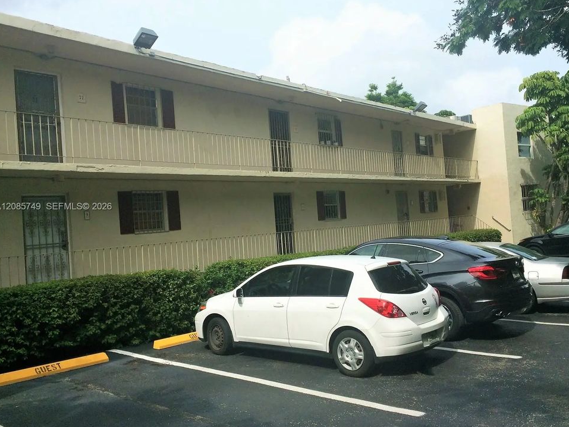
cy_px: 207
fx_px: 510
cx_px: 298
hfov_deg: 58.3
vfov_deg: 45.4
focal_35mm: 31
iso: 32
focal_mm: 4.15
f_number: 2.2
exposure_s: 1/2283
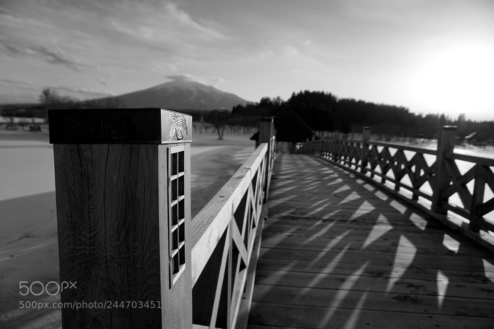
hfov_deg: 73.8
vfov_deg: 53.1
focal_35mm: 24
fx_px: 329
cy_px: 164
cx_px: 247
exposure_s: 1/4000
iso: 100
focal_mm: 16
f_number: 3.5
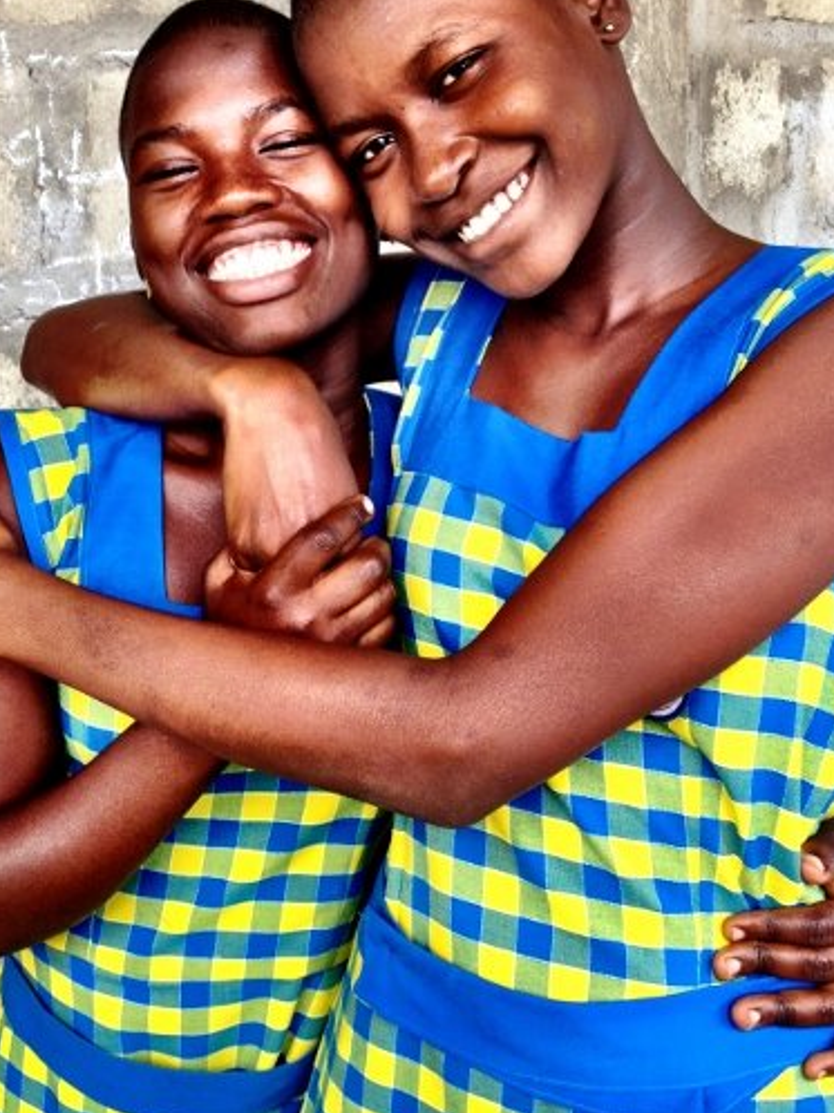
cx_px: 351
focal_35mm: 45
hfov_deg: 32.1
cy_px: 514
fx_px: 1447
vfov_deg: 42.1
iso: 64
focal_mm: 4.28
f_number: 2.4
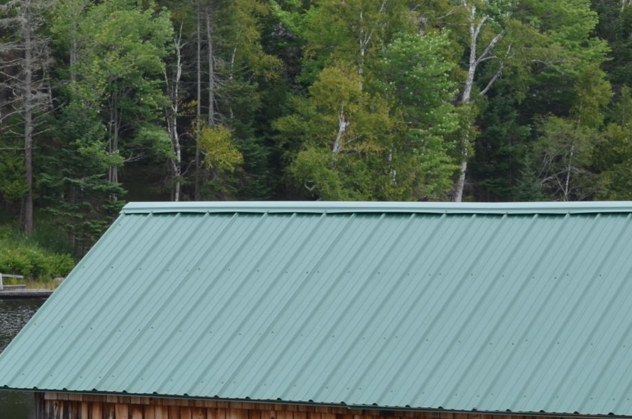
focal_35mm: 219
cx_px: 74
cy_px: 461
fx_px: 3842
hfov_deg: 9.4
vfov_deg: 6.2
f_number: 8
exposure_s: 1/80
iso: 100
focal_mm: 55
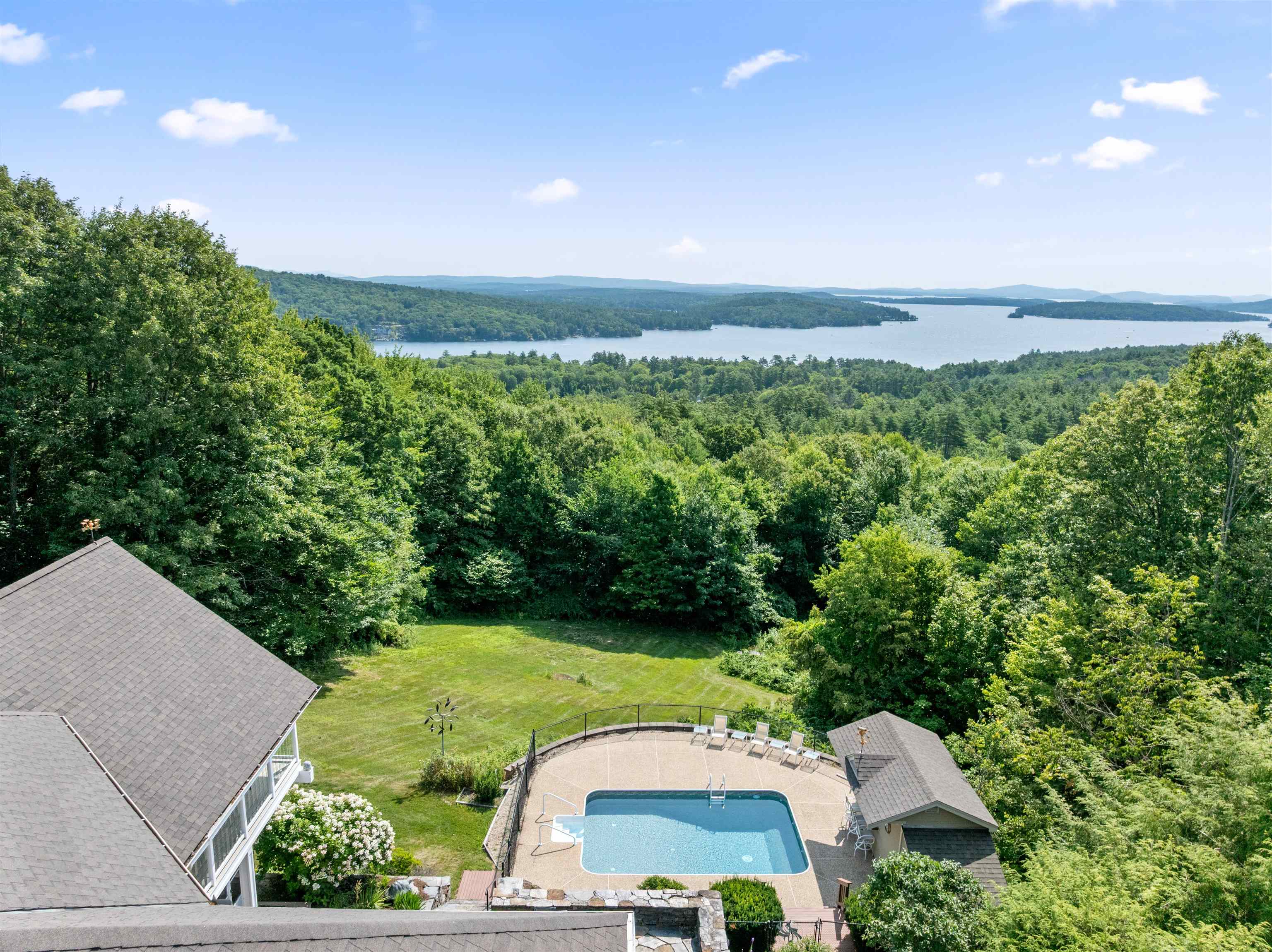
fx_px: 881
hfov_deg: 71.6
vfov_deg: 56.8
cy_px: 476
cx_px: 636
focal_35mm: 24
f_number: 2.8
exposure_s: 1/5000
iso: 220
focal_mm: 12.29
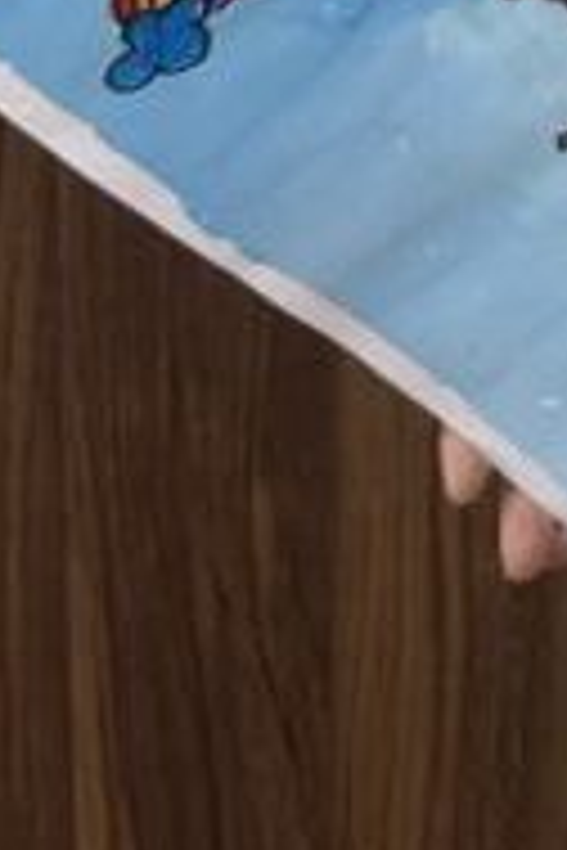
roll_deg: -2.4
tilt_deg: -9.9
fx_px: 3118
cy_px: -1196
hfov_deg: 9.8
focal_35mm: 132
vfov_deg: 12.3
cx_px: 1066
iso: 200
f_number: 1.78
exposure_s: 1/100
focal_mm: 6.76
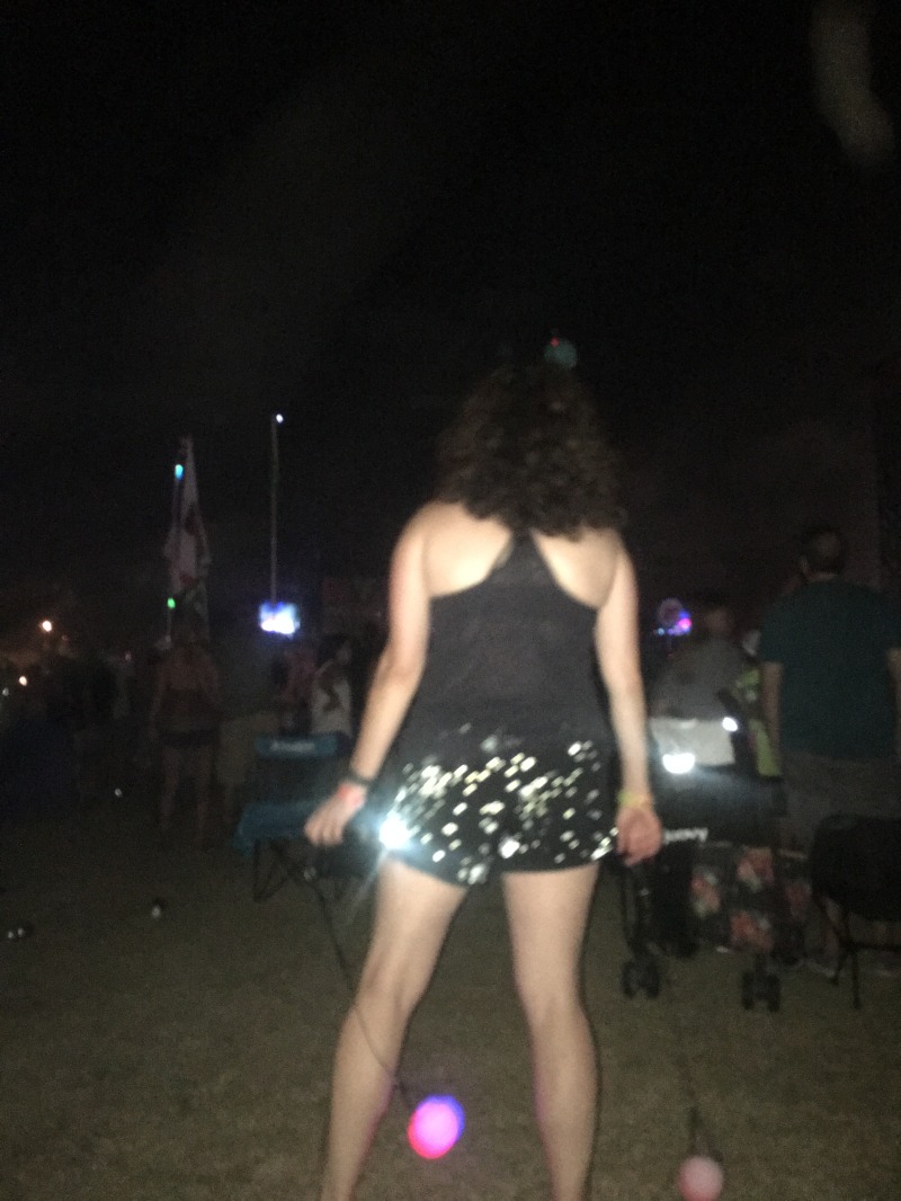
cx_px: 450
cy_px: 600
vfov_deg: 61.6
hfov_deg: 48.2
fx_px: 1006
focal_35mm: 29
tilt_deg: +4.7
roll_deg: +1.2
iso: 800
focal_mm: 4.15
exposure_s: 1/16
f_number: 2.2
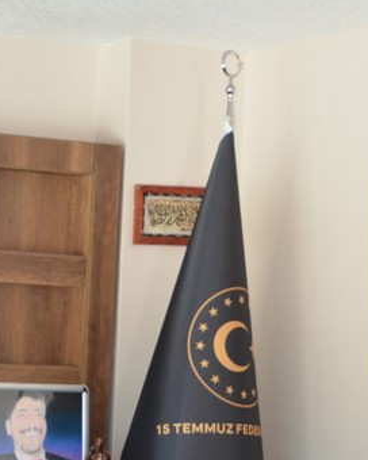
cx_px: -108
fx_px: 1484
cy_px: 305
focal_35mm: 109
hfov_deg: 13.6
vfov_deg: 17.6
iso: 800
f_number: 3.8
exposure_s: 1/60
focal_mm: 24
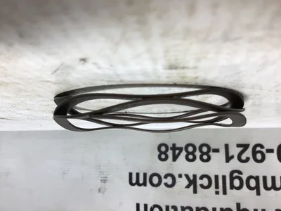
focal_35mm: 31
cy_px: 106
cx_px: 140
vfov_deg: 45.4
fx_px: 252
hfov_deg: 58.4
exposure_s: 1/120
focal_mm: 3.3
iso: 25
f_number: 2.4
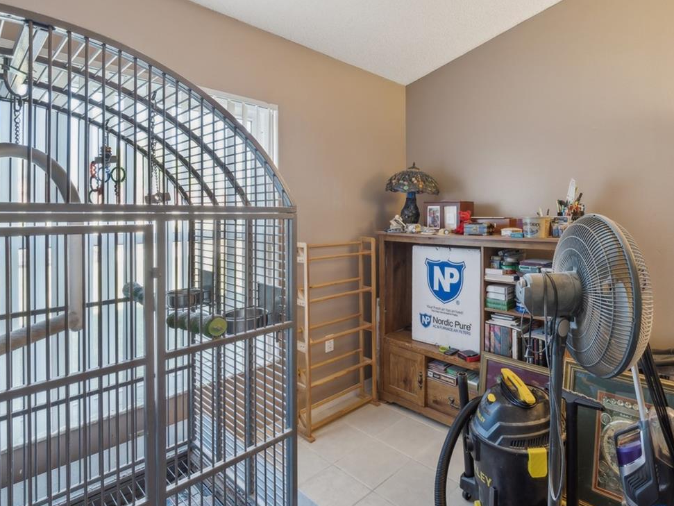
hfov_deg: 83.4
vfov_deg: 68.5
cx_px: 412
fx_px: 370
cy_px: 225
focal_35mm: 19
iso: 320
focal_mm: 12
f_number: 8
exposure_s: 1/2.5
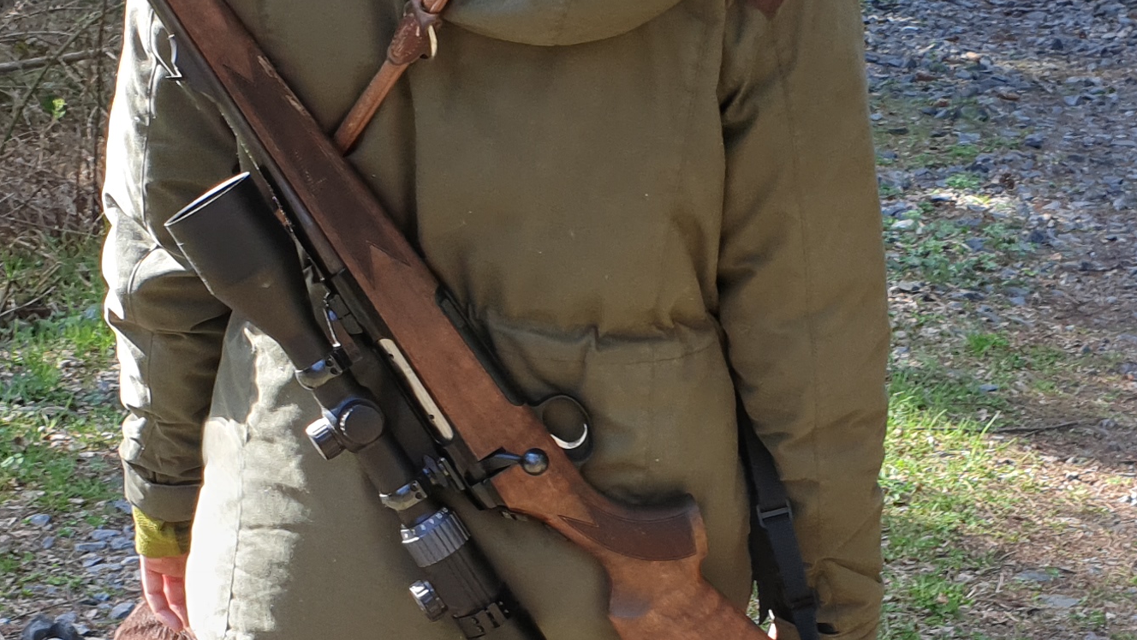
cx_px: 669
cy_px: 517
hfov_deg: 24.7
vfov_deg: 14.0
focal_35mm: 86
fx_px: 2593
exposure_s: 1/153
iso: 50
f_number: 2.4
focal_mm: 4.3
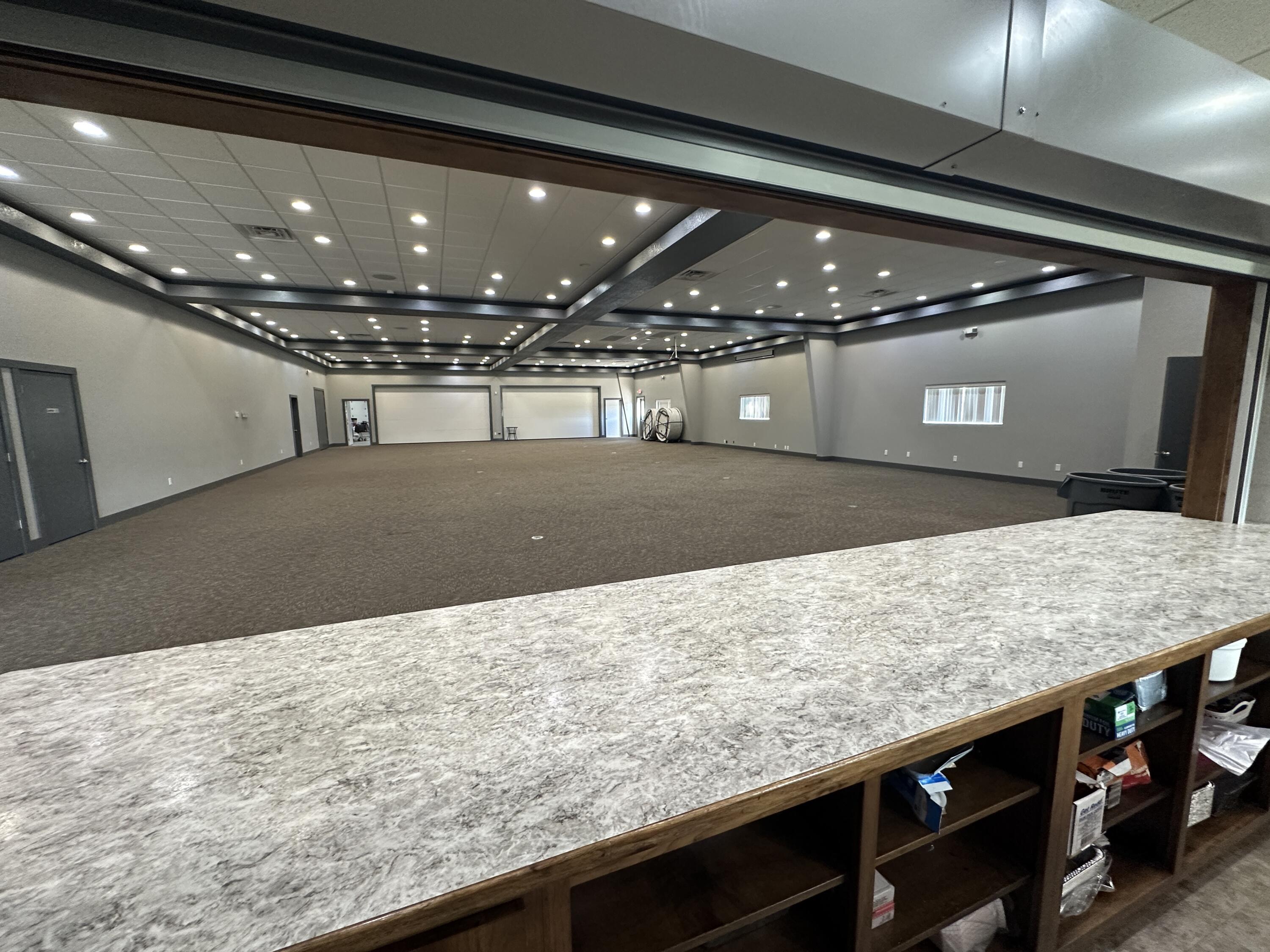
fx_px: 514
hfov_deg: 102.1
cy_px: 476
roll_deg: +0.0
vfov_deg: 85.7
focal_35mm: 14
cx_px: 635
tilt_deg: -6.0
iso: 250
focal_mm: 2.22
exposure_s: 1/60
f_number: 2.2
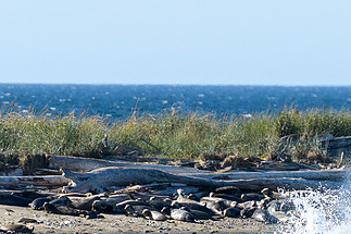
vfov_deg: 1.1
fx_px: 12132
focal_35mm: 1245
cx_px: 358
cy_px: 198
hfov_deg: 1.7
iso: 180
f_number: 2.8
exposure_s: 1/4000
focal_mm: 200
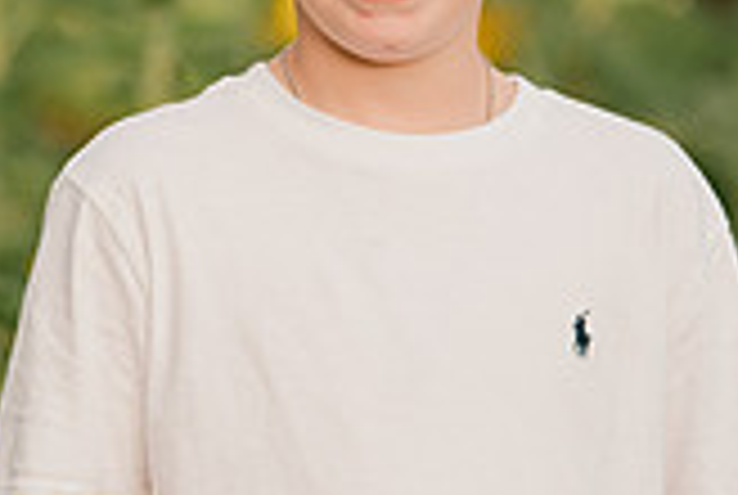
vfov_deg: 3.0
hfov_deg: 4.5
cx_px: 99
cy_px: 182
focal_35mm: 459
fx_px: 9426
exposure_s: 1/400
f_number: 2.8
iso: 100
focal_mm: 130
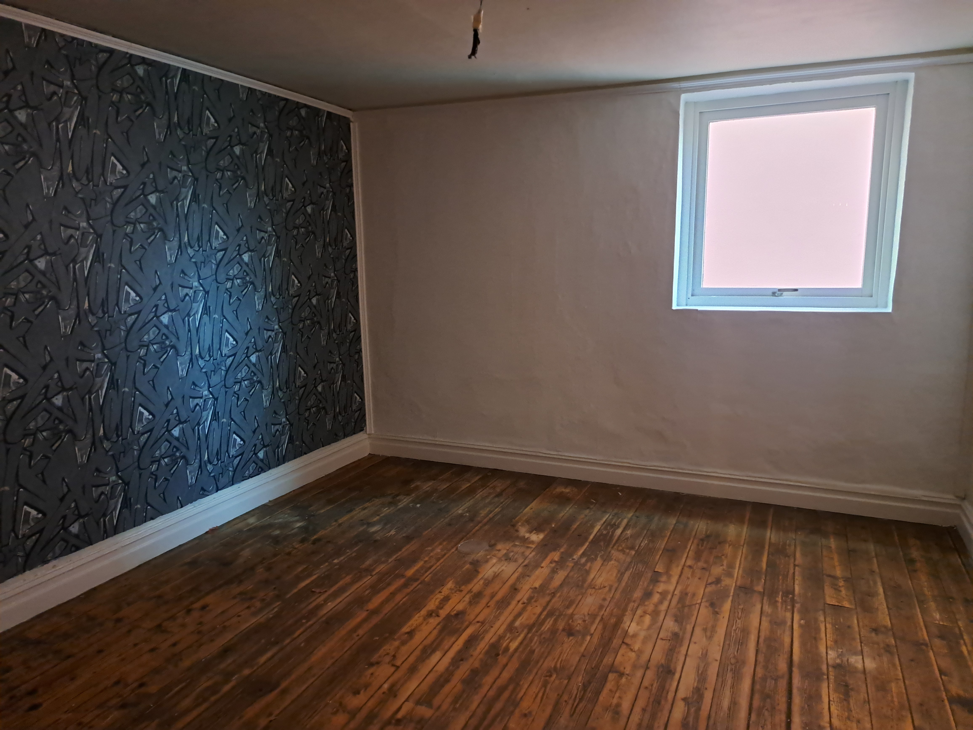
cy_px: 365
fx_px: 675
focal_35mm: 24
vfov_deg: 56.8
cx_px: 486
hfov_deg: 71.6
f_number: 1.8
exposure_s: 1/20
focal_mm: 5.23
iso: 1250
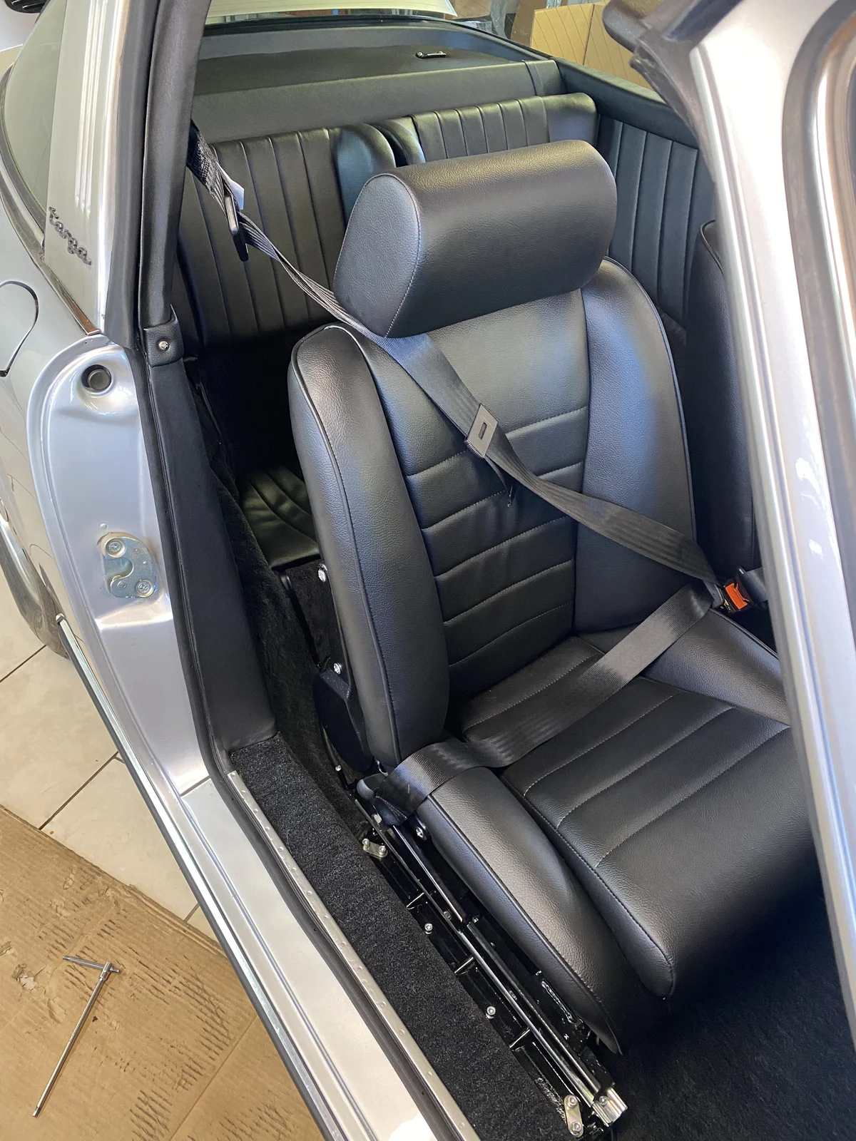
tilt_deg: -39.8
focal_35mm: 26
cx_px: 428
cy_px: 570
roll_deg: -4.1
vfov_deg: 67.3
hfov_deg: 53.1
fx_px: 857
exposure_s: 1/50
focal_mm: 4.25
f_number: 1.8
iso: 250
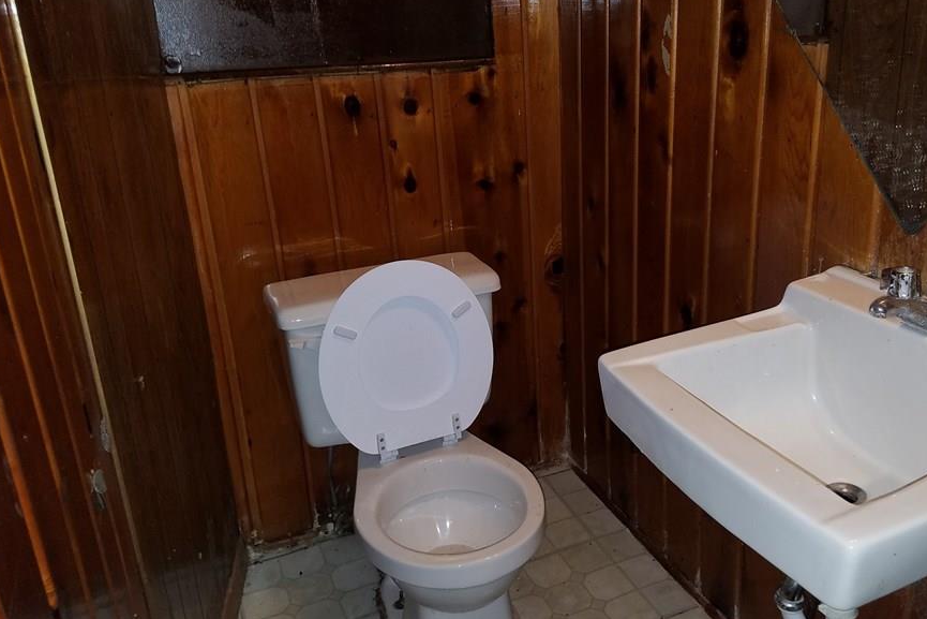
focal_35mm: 32
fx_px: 824
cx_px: 536
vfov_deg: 41.0
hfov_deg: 58.4
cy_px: 262
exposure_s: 1/24
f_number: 1.7
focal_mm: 4.2
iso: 100
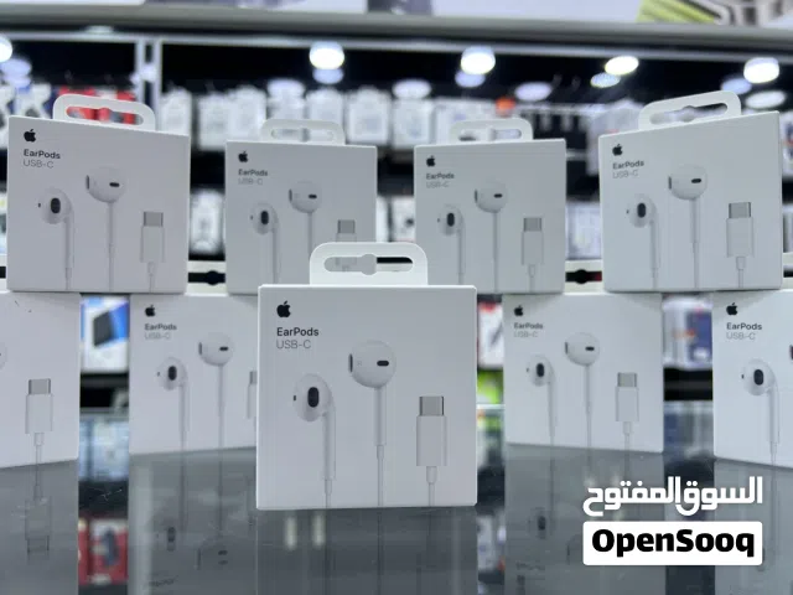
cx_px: 396
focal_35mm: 26
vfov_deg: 53.1
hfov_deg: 67.3
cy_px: 298
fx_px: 596
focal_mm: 5.7
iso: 32
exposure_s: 1/136
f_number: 1.5
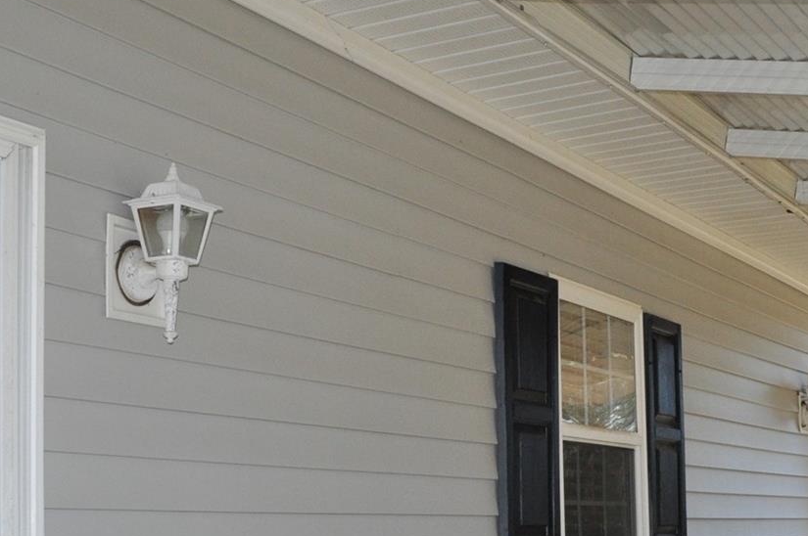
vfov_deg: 19.9
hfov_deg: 29.8
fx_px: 1502
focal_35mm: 67
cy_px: 463
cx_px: 563
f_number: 7.1
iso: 800
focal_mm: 18
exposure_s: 1/200
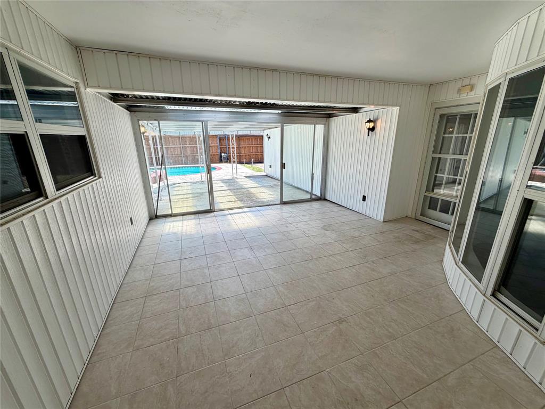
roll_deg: +1.3
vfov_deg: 85.7
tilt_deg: -17.5
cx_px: 272
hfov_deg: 102.1
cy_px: 204
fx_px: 220
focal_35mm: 14
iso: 64
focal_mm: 2.22
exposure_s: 1/468
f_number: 2.2
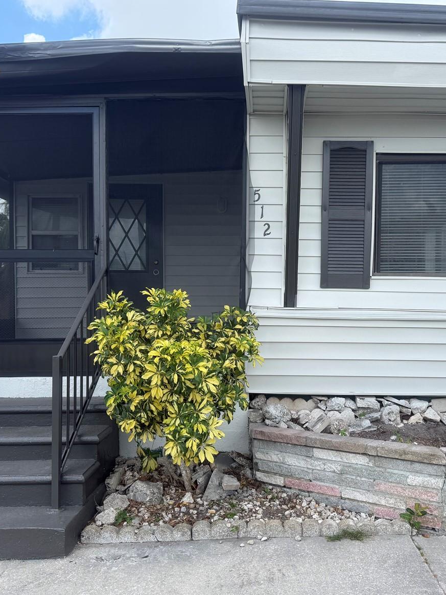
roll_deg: +0.5
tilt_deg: +0.1
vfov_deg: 55.4
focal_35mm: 33
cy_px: 299
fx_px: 567
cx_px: 266
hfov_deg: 42.8
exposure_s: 1/1770
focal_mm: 6.76
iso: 80
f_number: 1.78
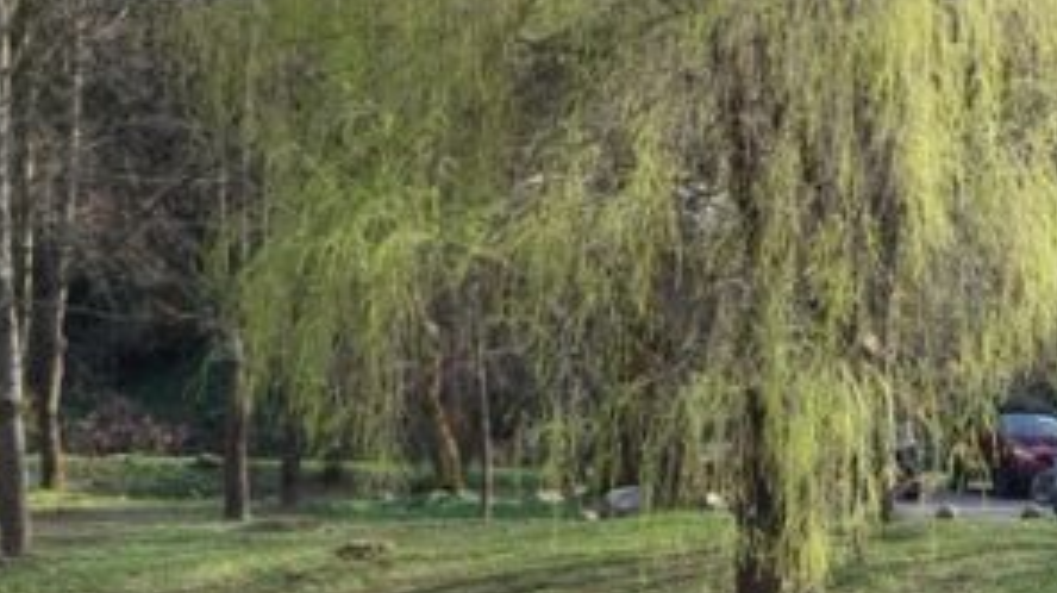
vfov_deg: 7.6
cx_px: 853
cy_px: 213
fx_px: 4481
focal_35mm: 160
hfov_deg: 13.4
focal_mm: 43.4
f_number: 8
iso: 200
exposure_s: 1/125
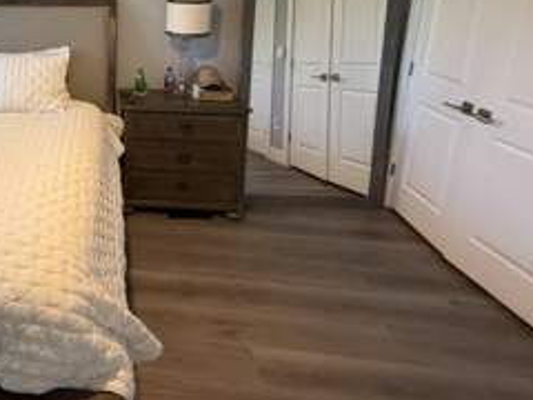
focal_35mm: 28
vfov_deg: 46.4
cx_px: 58
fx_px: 431
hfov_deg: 55.4
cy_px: 66
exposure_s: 1/60
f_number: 2.2
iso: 250
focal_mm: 2.22
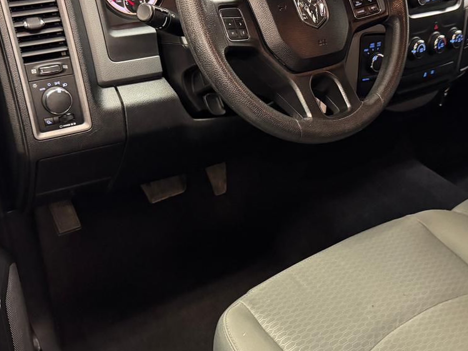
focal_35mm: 41
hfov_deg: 45.6
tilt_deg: -29.8
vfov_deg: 35.1
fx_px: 554
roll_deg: -4.9
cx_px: 272
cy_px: 152
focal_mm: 6.76
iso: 800
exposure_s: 1/30
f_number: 1.78
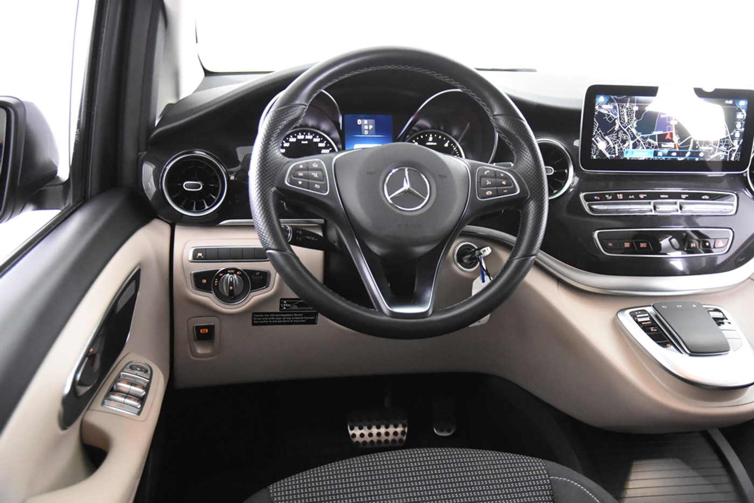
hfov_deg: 53.1
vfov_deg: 36.9
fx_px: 754
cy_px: 252
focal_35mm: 36
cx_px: 377
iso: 7200
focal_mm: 24
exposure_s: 1/40
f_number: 3
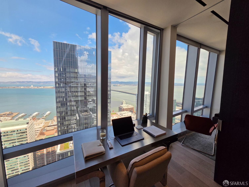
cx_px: 124
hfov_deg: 106.2
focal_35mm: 13
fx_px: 94
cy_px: 94
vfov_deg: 89.9
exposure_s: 1/1884
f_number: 2.2
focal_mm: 2.2
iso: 100
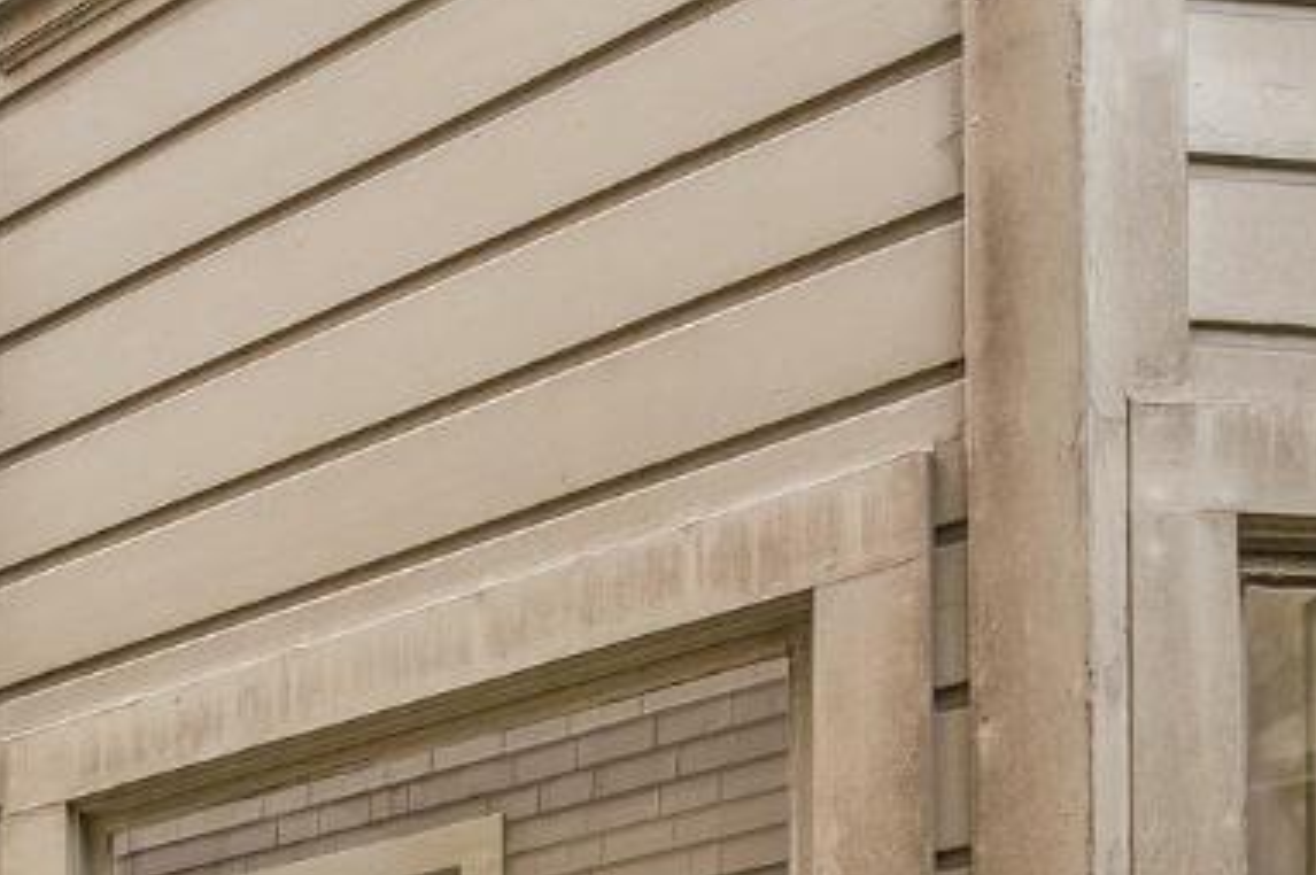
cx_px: -79
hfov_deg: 32.5
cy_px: 1473
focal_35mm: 55
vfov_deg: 19.7
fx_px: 2009
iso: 100
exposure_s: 1/200
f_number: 9
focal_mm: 14
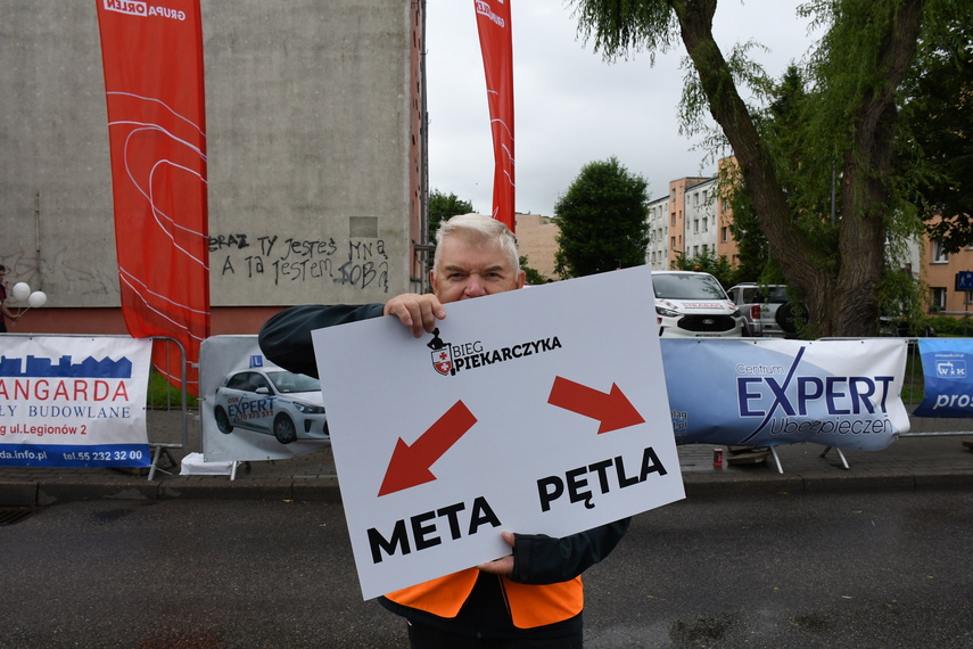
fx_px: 730
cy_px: 324
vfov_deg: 47.9
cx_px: 486
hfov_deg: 67.4
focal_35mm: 27
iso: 1000
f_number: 11
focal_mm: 18
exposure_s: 1/500
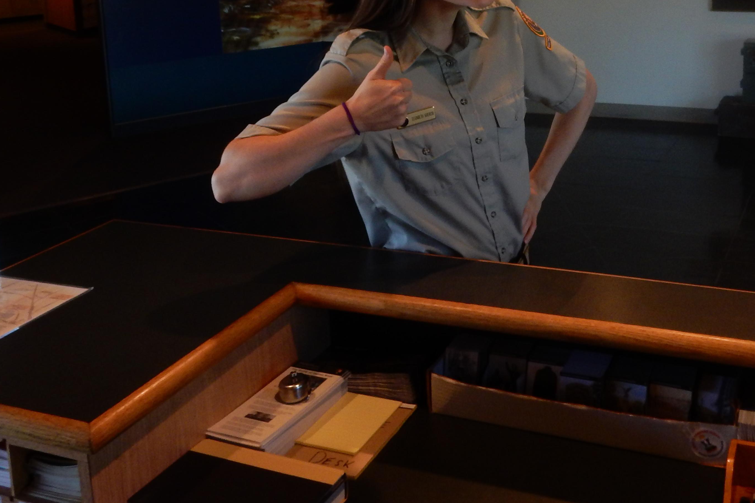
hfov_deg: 43.8
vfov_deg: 29.1
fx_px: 923
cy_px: 39
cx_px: 508
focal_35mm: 44
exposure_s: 1/30
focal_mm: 4.5
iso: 200
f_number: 3.7
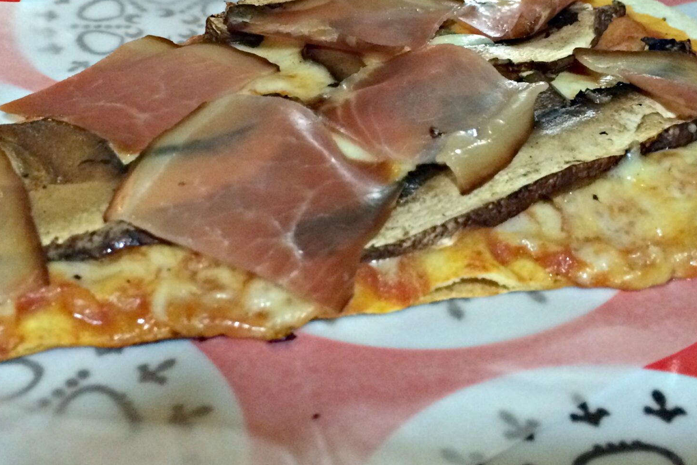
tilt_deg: -22.1
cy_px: 58
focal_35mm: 53
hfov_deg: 37.5
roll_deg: +1.5
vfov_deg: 24.9
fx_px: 1026
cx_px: 309
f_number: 2.2
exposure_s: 1/30
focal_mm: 4.15
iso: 250
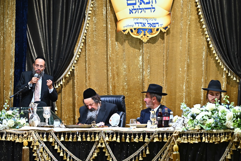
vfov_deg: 15.9
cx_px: 120
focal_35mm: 86
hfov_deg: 23.6
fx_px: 576
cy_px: 80
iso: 1250
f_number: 4.5
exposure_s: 1/160
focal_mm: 86
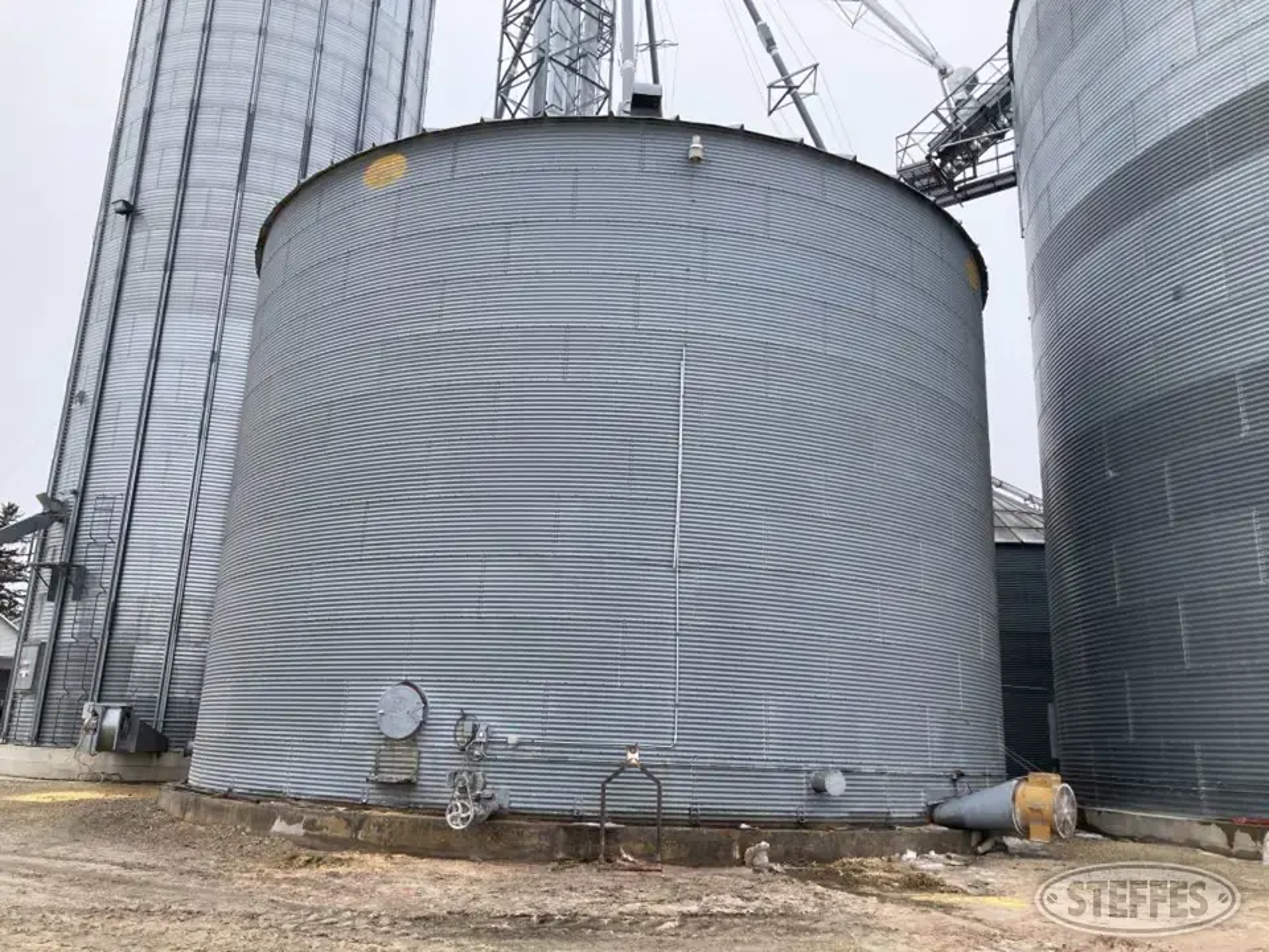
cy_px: 476
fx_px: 1026
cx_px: 634
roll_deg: -2.2
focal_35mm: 28
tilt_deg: +14.7
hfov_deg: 63.4
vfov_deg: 49.7
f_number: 1.8
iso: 20
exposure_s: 1/631
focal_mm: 3.99
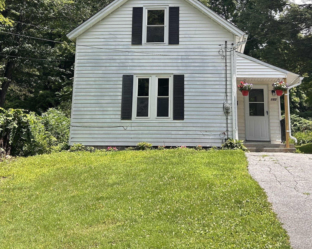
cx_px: 174
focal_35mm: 52
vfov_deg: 28.2
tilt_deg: +14.6
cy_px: 30
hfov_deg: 36.0
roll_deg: -0.7
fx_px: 480
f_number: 1.5
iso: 50
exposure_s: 1/2208
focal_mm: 5.7
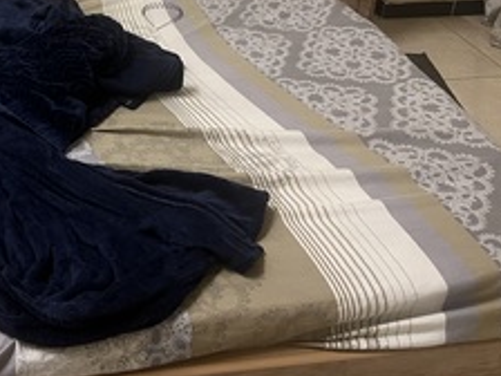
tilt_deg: -26.7
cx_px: 23
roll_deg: -1.1
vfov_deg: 26.4
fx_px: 767
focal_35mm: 53
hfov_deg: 33.7
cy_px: 19
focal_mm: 5.7
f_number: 1.5
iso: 250
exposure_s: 1/60
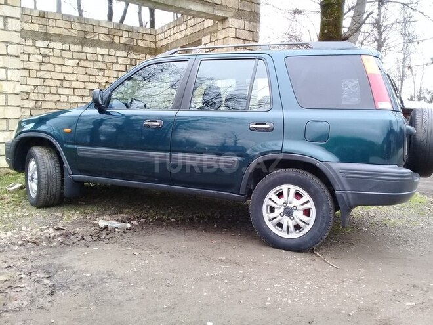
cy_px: 162
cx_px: 216
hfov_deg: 58.4
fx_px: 388
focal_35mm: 31
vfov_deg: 45.4
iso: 64
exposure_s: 1/100
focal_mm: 3.3
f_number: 2.2
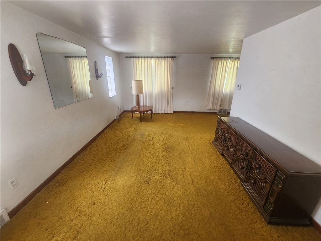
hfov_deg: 106.2
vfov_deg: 89.9
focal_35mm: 13
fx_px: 121
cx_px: 160
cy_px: 120
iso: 320
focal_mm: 2.2
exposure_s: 1/40
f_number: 2.2
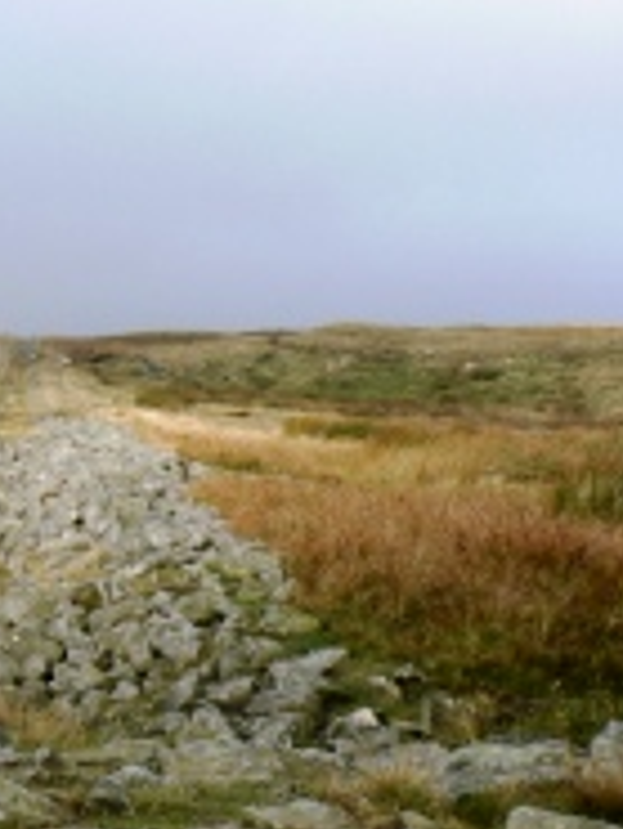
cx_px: 90
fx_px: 2013
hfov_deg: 17.4
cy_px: 497
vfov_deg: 23.2
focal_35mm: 84
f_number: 5.6
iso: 80
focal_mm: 6
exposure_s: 1/320
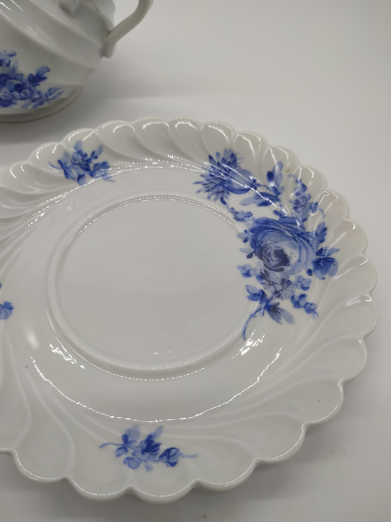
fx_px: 361
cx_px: 196
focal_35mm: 24
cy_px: 261
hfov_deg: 56.8
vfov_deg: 71.6
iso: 100
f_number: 1.9
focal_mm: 3.94
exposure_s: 1/511
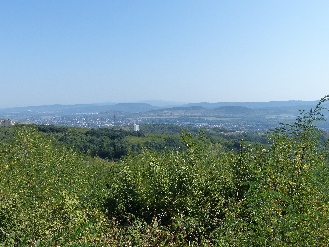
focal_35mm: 30
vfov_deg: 46.8
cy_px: 124
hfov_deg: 60.0
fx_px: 285
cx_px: 164
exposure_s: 1/1300
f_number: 4
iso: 160
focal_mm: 5.4
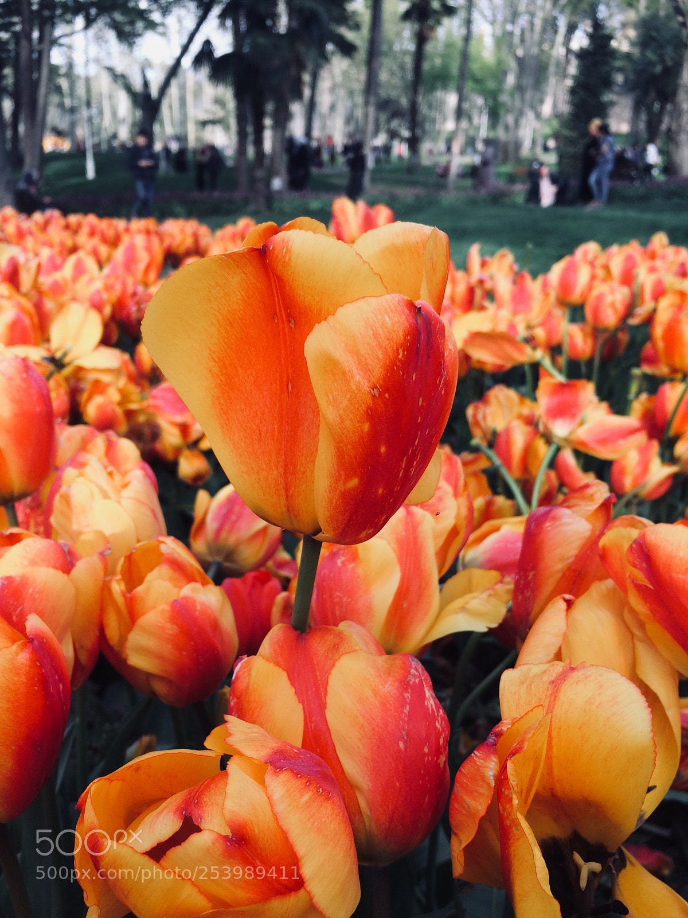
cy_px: 459
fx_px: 769
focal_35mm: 29
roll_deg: +0.6
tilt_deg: -16.5
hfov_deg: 48.2
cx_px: 344
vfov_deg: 61.7
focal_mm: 4.15
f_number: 2.2
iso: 32
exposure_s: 1/160
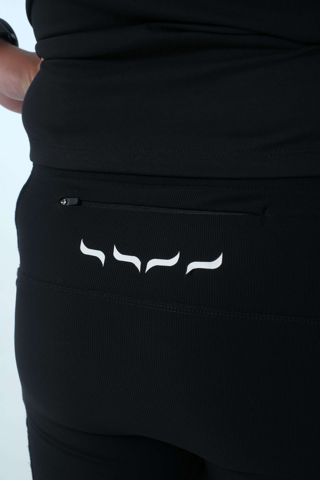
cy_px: 240
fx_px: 707
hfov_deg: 25.5
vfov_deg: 37.5
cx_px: 160
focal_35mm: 53
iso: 200
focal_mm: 35
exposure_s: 1/200
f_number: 9
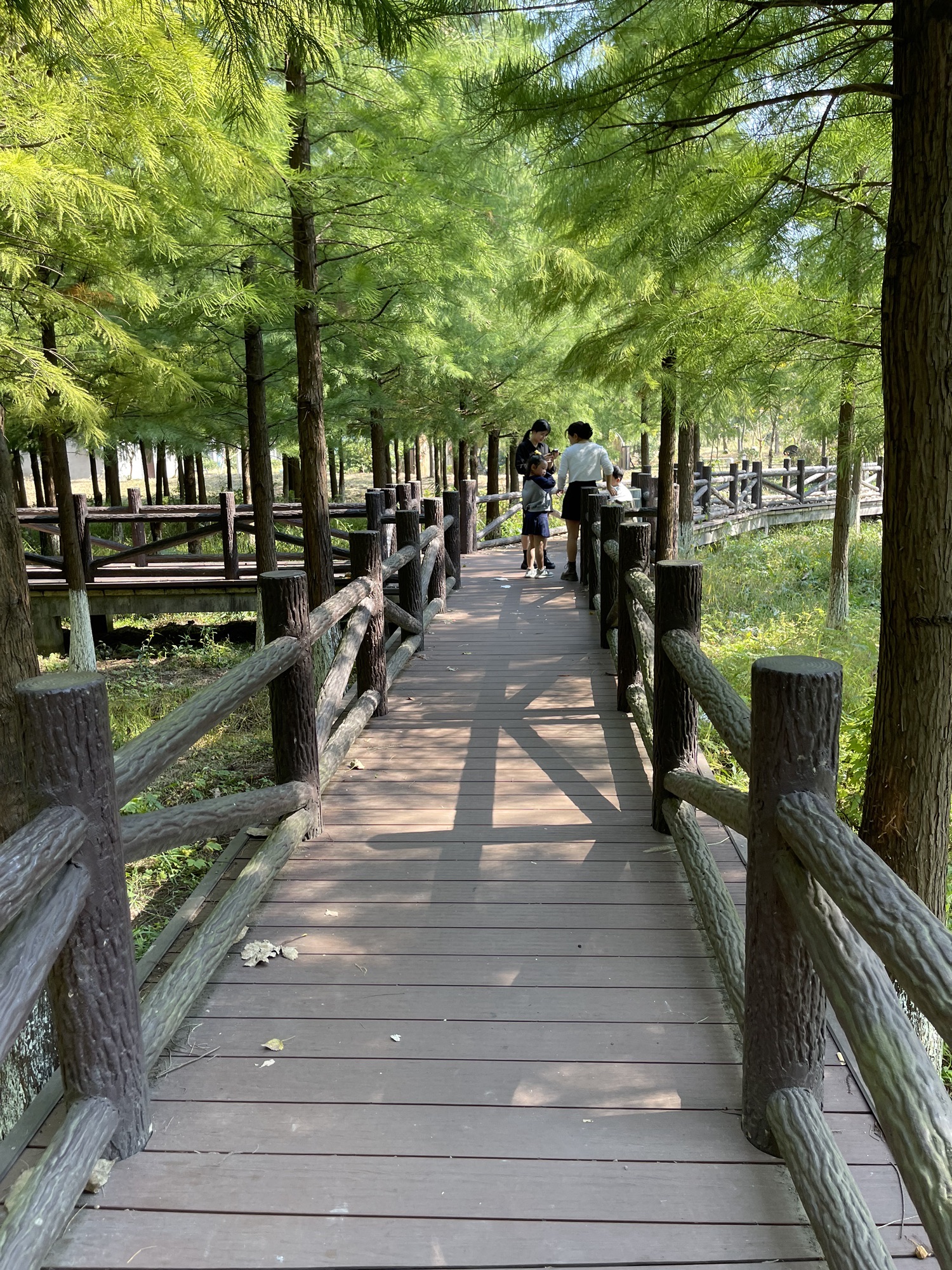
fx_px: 917
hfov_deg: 54.9
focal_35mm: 25
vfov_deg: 69.4
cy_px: 635
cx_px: 476
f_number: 1.6
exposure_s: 1/159
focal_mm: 5.1
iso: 32
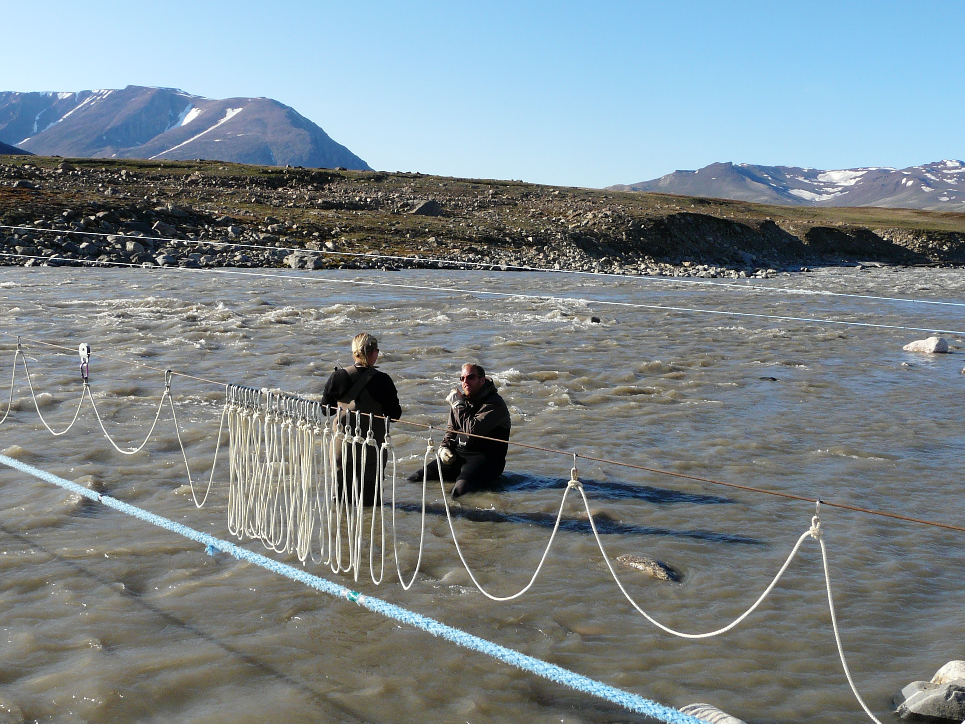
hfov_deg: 51.4
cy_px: 362
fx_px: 1004
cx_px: 482
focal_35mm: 36
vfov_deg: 39.7
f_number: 5.6
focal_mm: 4.6
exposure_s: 1/320
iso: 100
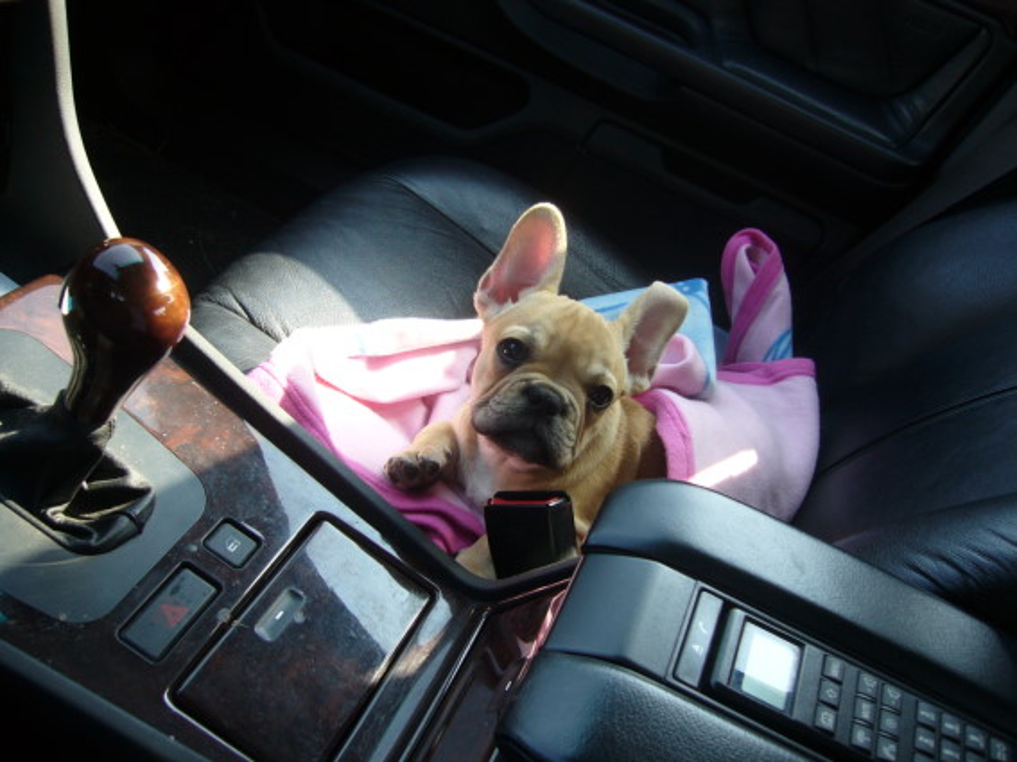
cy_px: 381
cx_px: 508
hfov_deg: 52.6
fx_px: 1028
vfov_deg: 40.7
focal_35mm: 35
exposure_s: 1/100
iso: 80
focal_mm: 5.8
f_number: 2.8
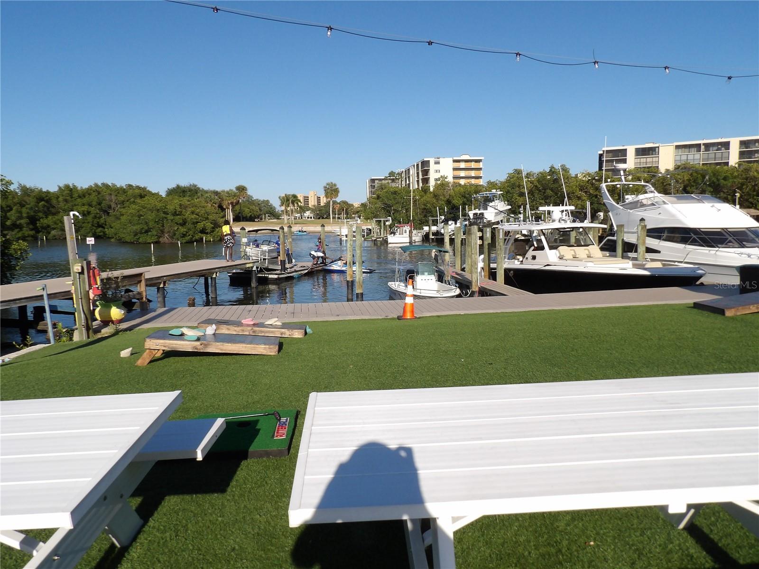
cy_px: 284
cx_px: 380
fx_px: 526
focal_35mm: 24
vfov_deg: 56.8
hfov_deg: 71.6
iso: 100
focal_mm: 4.3
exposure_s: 1/805
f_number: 4.6
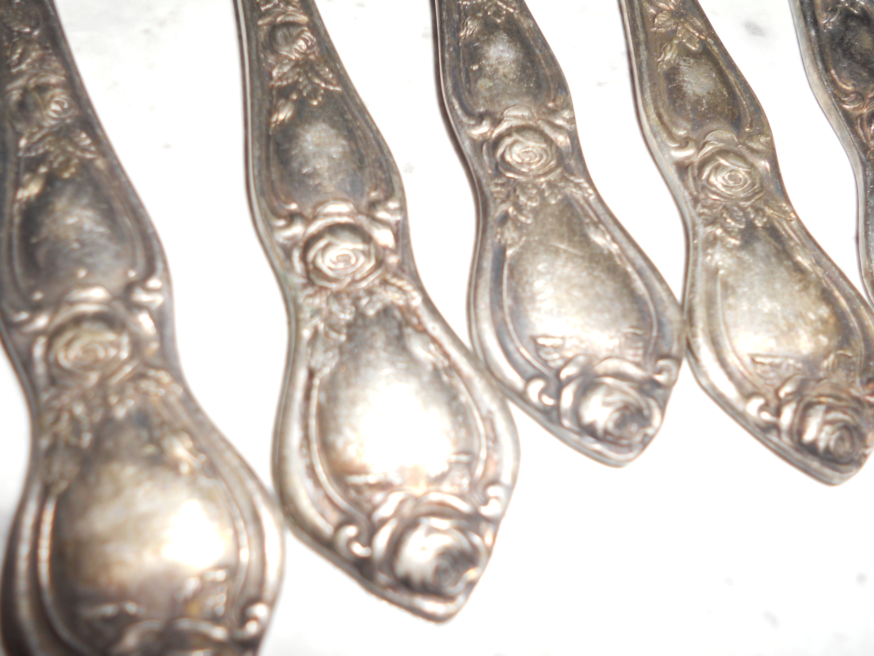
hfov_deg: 56.8
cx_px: 437
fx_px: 808
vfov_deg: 44.2
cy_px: 328
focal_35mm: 32
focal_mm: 5.8
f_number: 8.8
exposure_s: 1/25
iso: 80
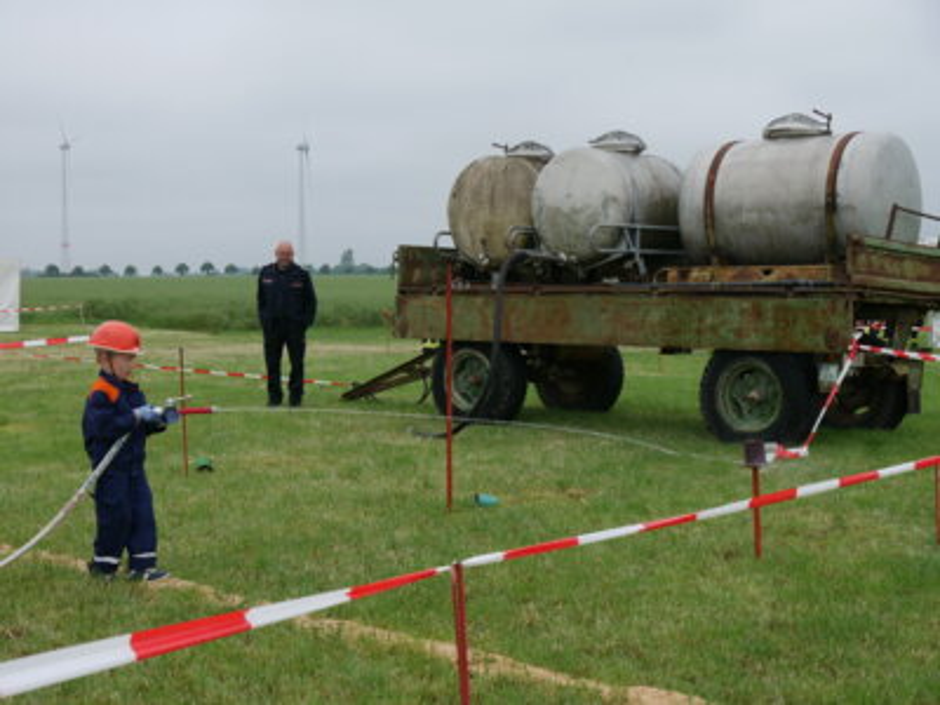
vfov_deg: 28.0
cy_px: 352
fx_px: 1412
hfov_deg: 36.8
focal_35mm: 52
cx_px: 470
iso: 200
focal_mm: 26
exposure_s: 1/200
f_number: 7.1
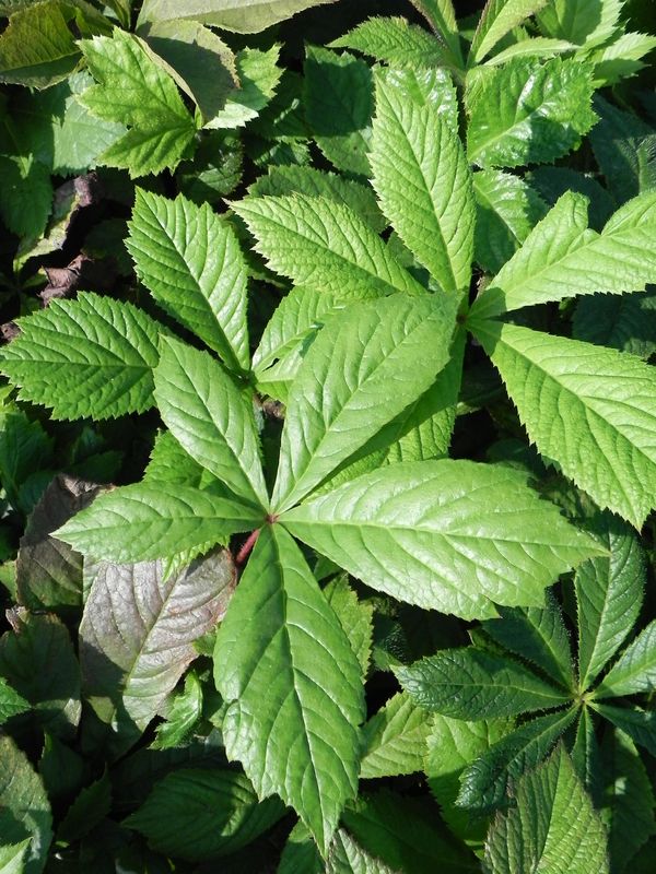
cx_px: 328
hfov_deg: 38.7
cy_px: 437
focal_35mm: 37
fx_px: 935
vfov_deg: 50.1
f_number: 3.2
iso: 160
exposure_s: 1/500
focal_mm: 6.6
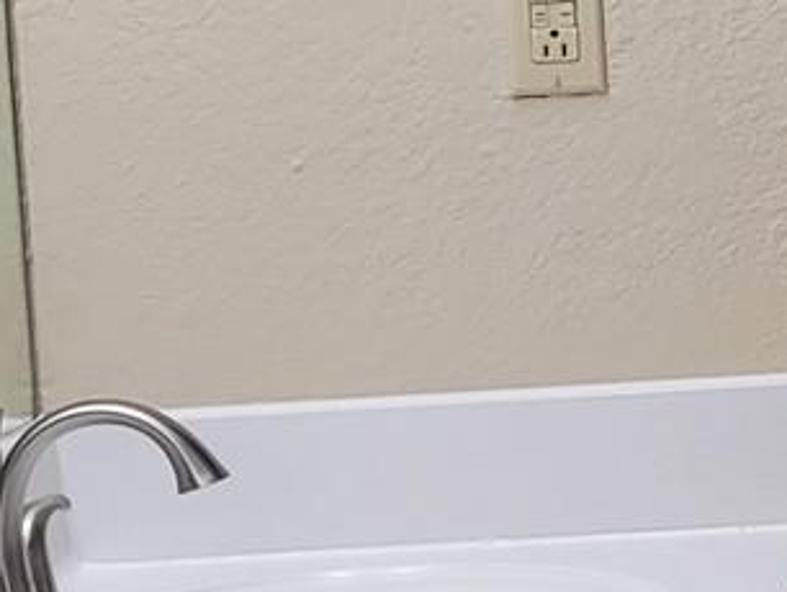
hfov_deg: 11.0
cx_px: 1147
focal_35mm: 174
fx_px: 3959
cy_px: 124
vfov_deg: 8.5
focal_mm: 5.4
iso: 100
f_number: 1.8
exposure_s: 1/120
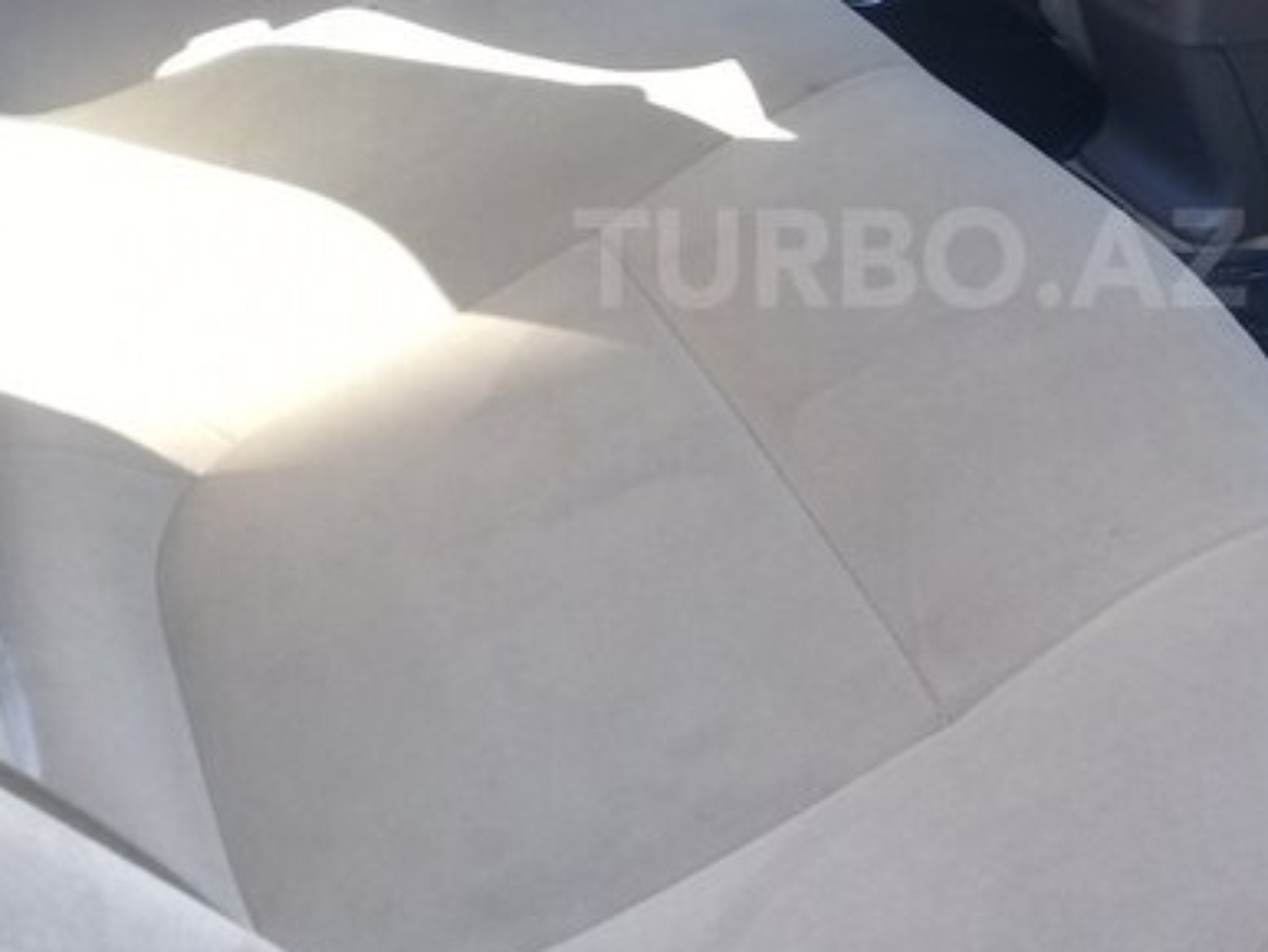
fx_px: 1943
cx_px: 910
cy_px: 258
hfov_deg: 35.5
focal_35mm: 53
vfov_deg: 27.2
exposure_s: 1/100
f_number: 2.2
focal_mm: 3.3
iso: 64
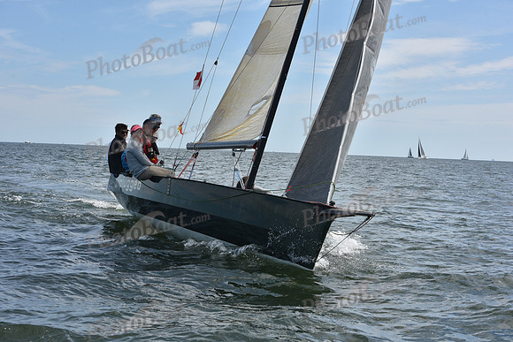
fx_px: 998
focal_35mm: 70
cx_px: 256
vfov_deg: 19.5
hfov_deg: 28.8
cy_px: 171
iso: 320
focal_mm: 70
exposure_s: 1/1000
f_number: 10
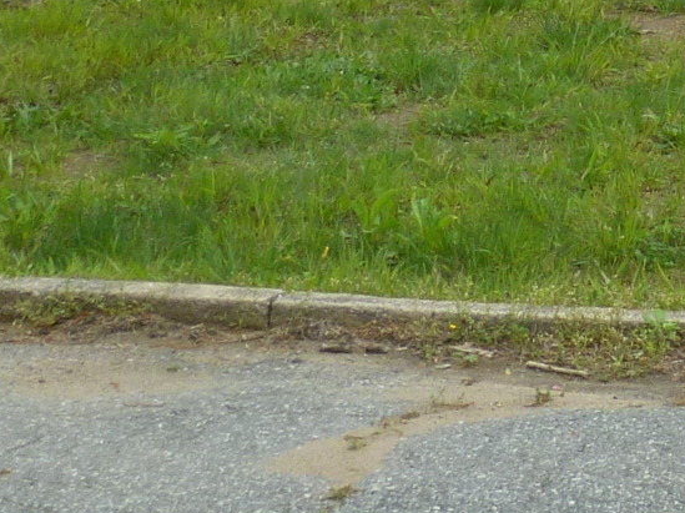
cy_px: -672
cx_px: 1316
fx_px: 4153
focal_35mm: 210
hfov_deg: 8.9
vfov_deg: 6.7
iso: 80
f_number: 3.4
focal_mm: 8
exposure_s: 1/200
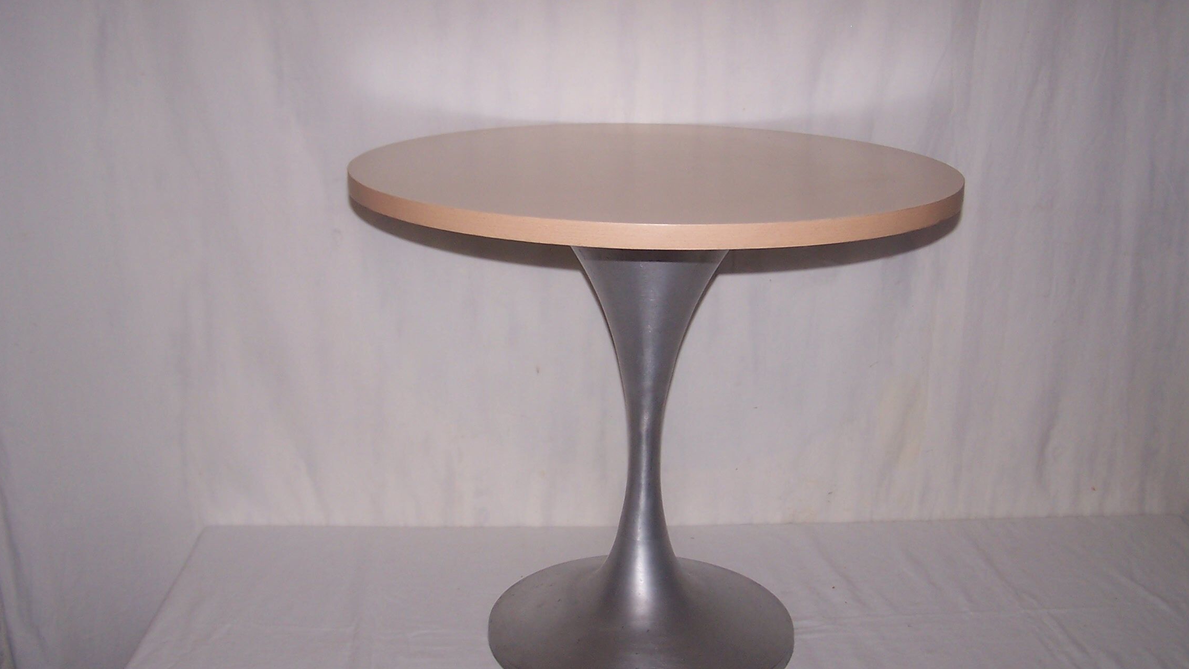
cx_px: 600
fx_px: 1324
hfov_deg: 48.4
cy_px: 309
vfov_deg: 28.3
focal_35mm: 42
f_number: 2.8
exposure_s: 1/60
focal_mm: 6.3
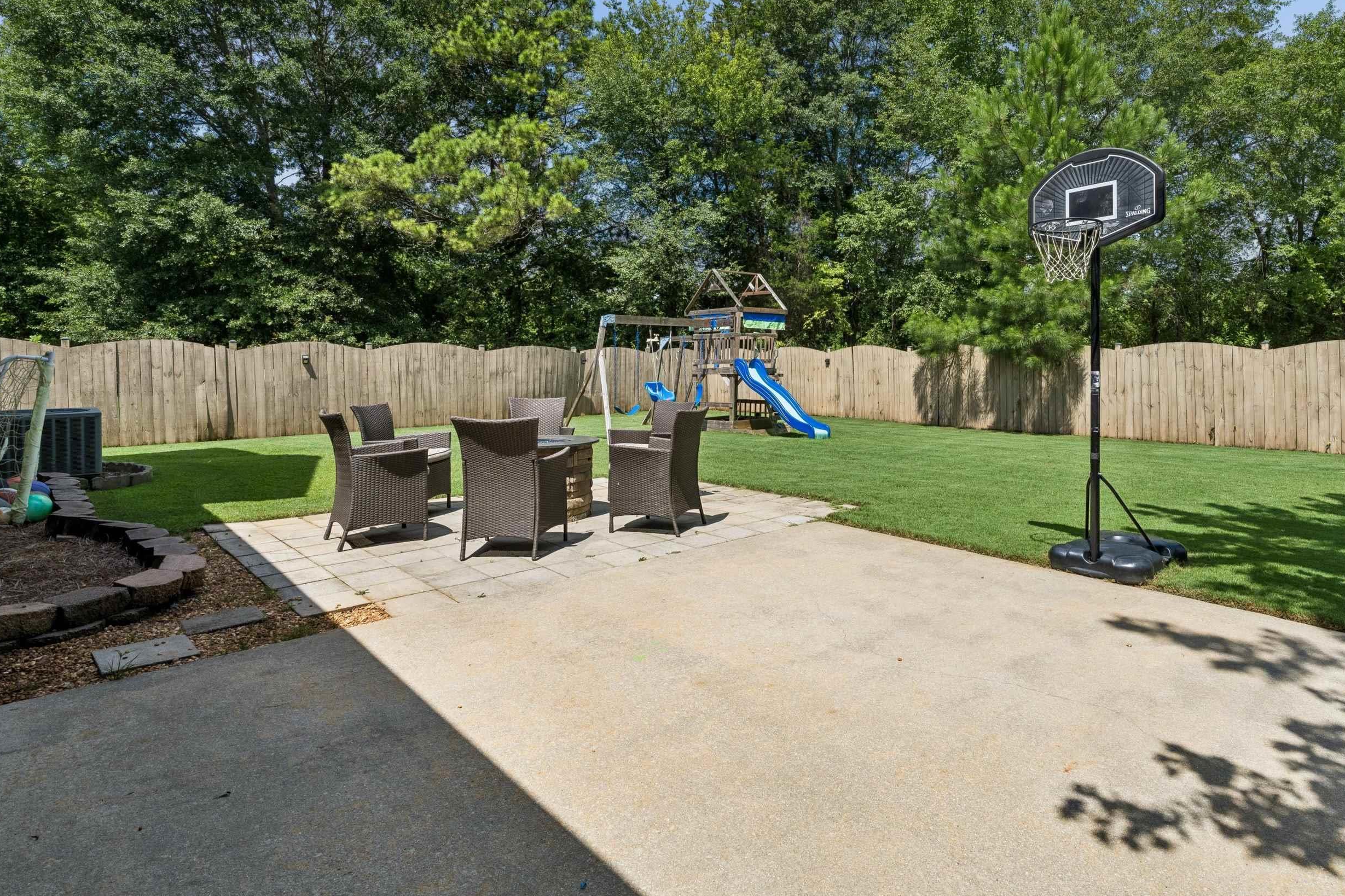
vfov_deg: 61.5
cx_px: 791
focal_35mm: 20
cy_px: 366
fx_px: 747
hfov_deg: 83.2
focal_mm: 16
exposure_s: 1/500
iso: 400
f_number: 13
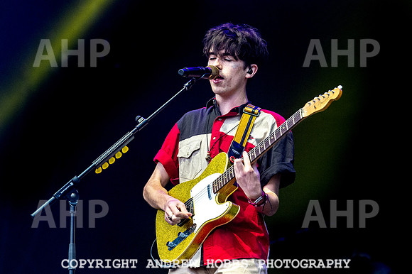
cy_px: 124
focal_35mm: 186
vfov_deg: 7.4
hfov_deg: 11.0
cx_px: 226
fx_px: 2132
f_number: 4.5
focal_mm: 170
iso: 6400
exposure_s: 1/800
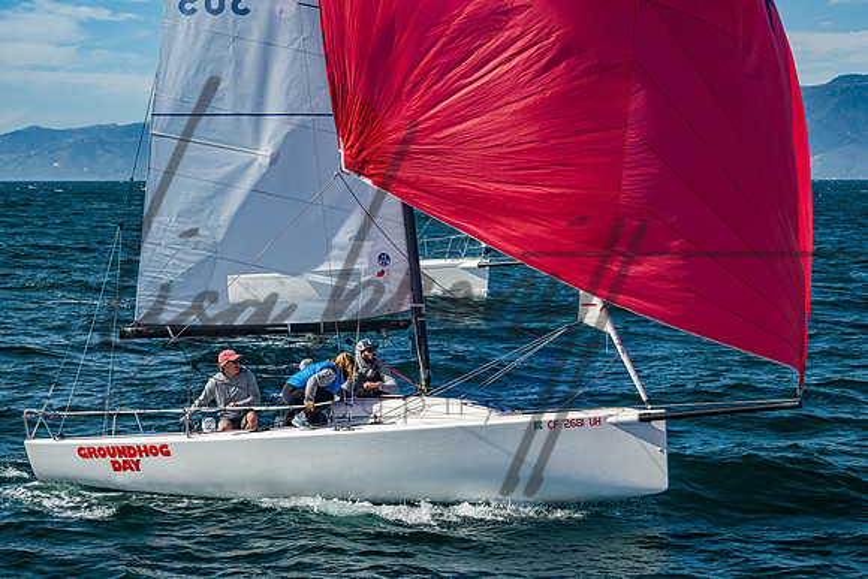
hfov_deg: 22.0
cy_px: 304
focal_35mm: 93
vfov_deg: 14.8
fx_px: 2237
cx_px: 456
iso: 400
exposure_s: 1/500
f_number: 10
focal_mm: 85
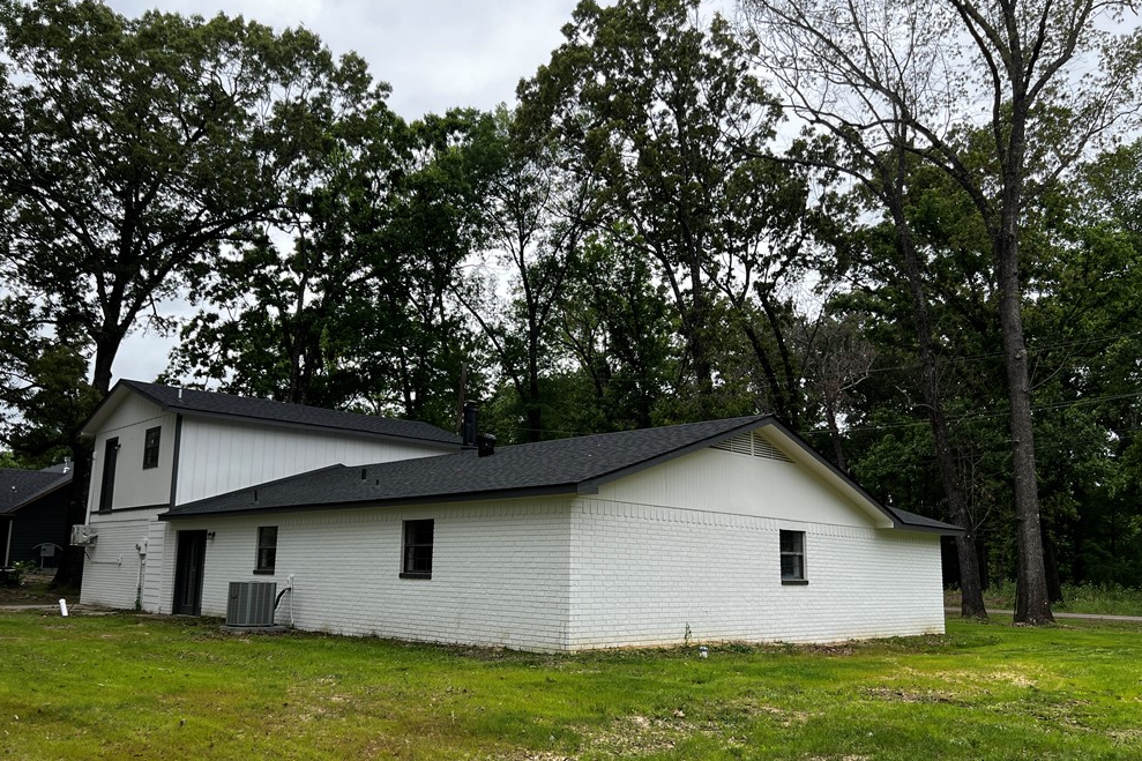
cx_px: 560
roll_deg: -0.5
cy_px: 431
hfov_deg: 65.5
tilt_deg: +8.4
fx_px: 888
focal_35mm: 28
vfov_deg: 46.3
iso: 50
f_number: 1.5
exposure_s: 1/1209
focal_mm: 5.7
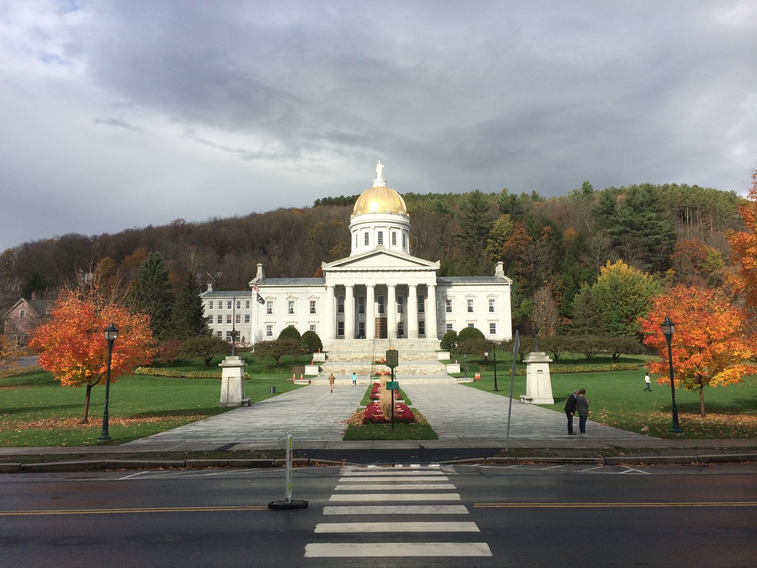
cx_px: 378
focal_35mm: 30
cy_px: 284
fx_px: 656
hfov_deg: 60.0
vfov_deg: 46.8
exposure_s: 1/1786
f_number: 2.2
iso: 40
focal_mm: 4.12
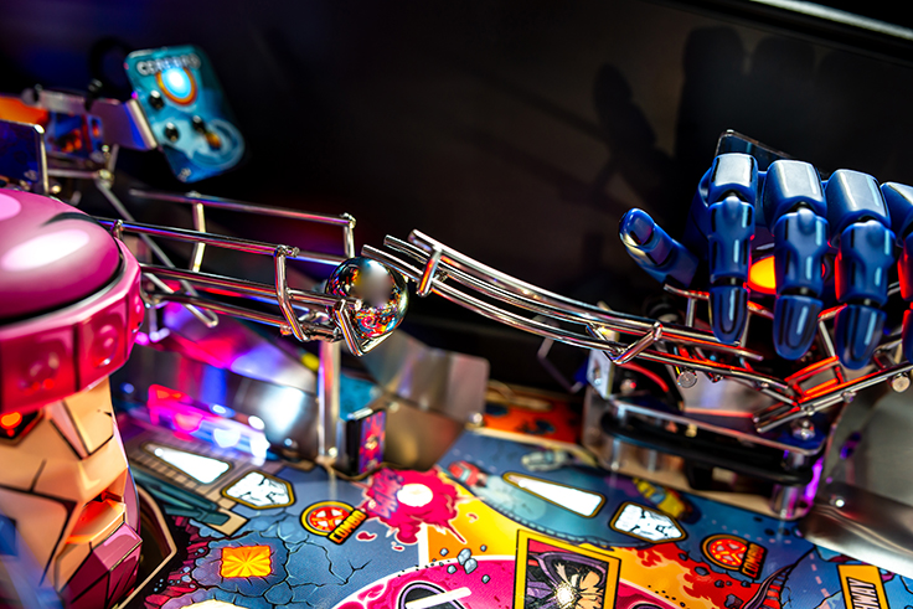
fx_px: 888
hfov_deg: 54.4
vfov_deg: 37.9
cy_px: 304
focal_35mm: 35
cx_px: 456
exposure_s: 1/80
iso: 320
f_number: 3.2
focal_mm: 35
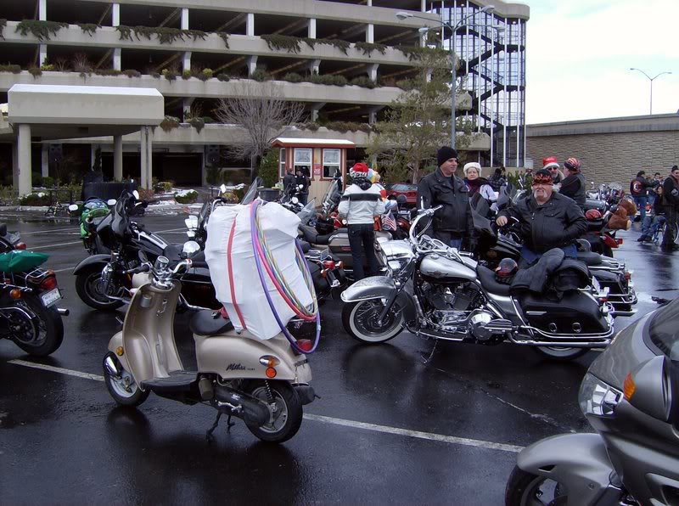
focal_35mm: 36
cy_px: 253
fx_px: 704
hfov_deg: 51.5
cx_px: 340
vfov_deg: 39.5
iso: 100
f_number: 4.7
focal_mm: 6
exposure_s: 1/331
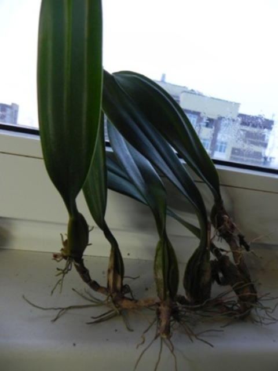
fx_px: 278
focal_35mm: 26
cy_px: 186
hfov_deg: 53.1
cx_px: 139
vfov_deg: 67.3
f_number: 2.8
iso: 192
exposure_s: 1/30
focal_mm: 4.6
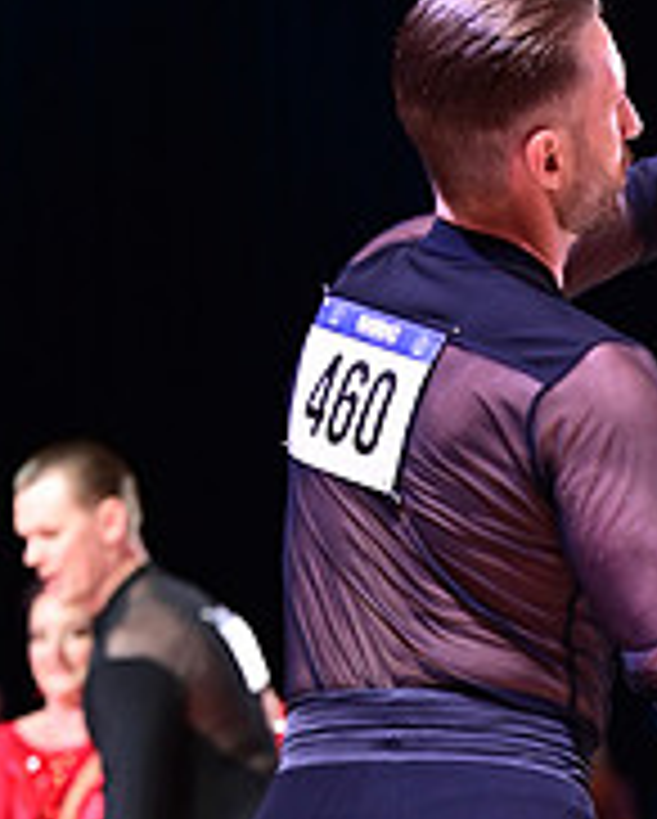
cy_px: 1008
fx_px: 5071
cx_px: 783
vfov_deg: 9.1
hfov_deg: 7.4
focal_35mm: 209
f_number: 2.8
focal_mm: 70
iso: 1000
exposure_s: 1/200
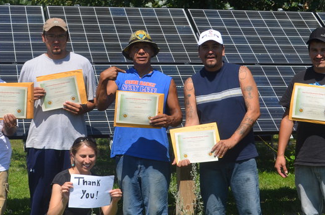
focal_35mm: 86
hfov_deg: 23.7
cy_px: 125
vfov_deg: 15.8
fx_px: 775
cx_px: 154
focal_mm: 29
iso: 100
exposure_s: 1/320
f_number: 9
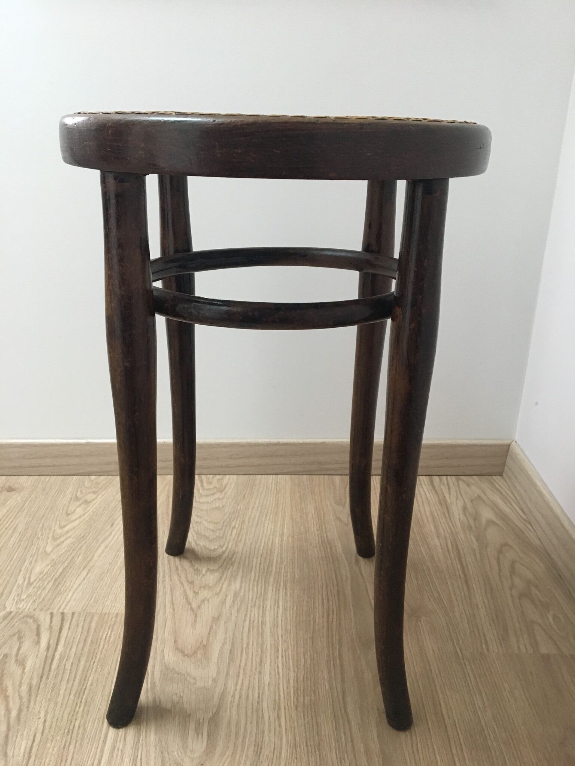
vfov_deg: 61.7
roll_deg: -0.3
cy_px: 383
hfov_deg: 48.2
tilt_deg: -19.0
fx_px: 642
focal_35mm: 29
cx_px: 288
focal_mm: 4.15
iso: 160
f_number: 2.2
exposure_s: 1/33
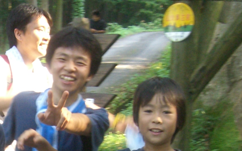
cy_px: 190
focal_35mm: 104
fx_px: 686
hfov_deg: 19.6
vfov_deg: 12.2
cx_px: 14
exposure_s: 1/60
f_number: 2.7
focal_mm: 6.2
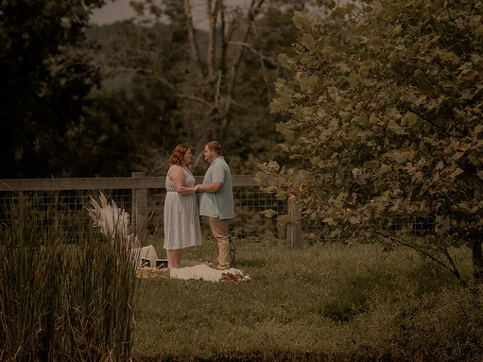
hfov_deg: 8.9
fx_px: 3097
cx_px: 262
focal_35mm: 222
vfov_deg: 6.7
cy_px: 181
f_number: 2.8
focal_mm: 200
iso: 125
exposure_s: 1/1600
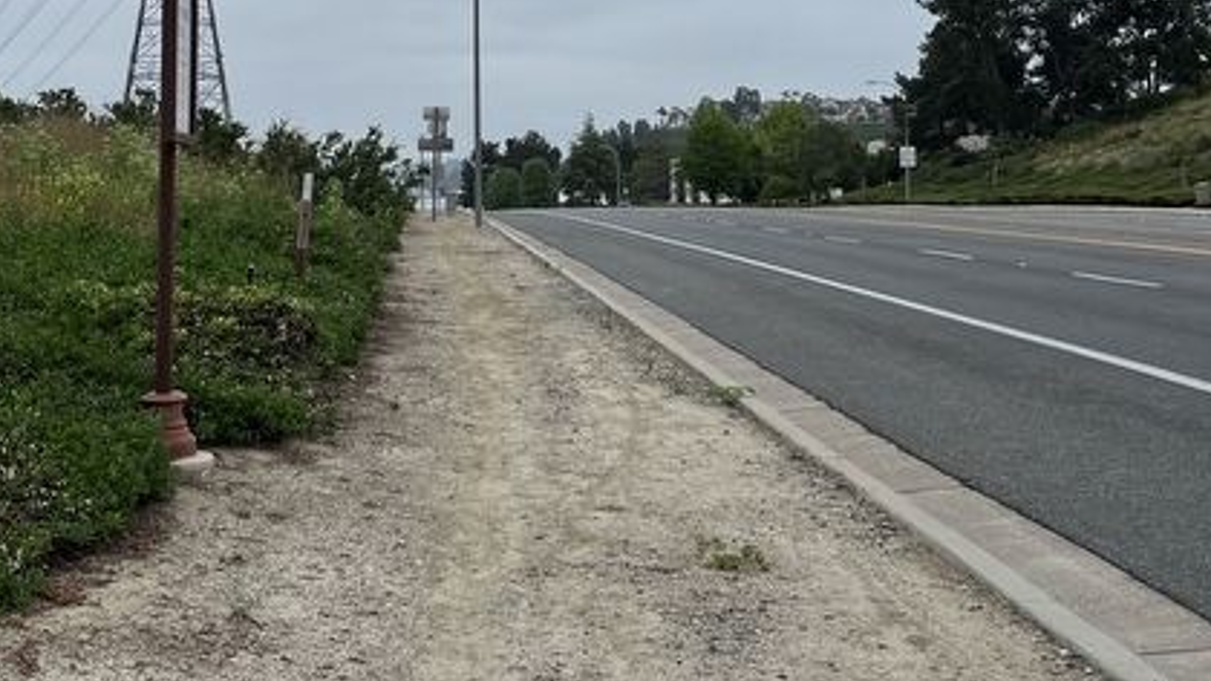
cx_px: 432
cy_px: 49
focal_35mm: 54
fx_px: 1734
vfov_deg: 21.6
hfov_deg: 38.2
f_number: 1.6
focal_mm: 5.1
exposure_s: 1/1957
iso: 50
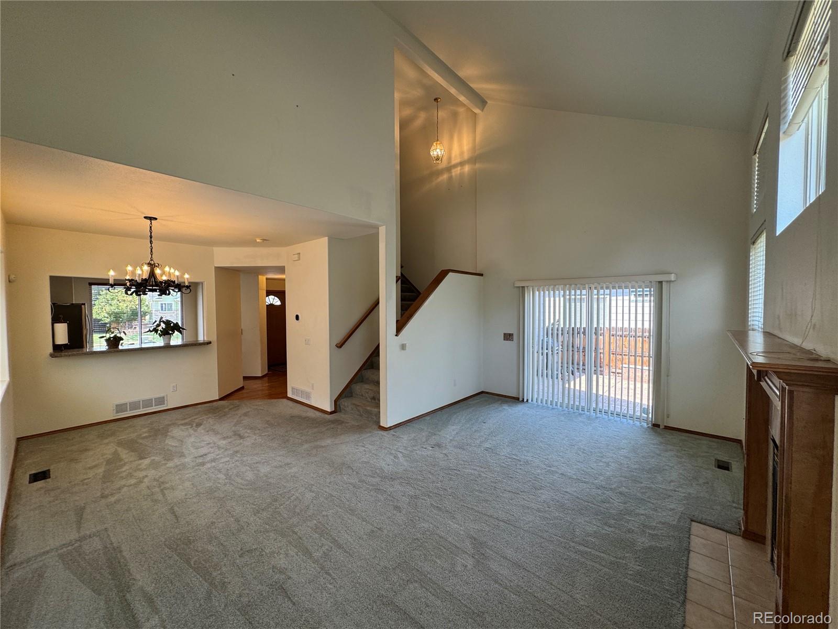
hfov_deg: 102.1
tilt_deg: -2.3
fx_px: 339
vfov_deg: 85.7
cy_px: 314
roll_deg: +0.4
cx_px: 419
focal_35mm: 14
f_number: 2.2
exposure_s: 1/120
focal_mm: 2.22
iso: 64
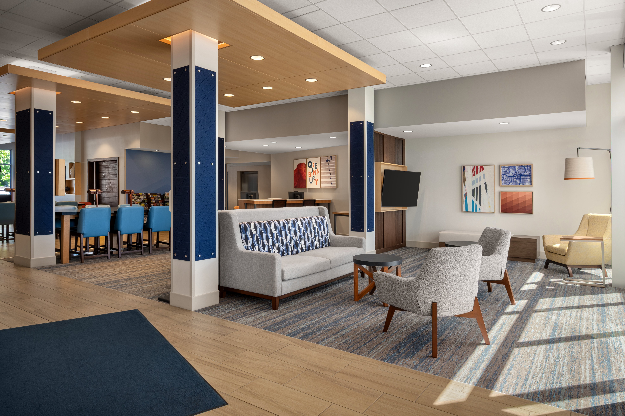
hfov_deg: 78.6
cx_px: 312
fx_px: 382
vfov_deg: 57.2
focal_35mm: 22
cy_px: 208
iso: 100
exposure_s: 1/160
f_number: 10
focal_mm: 22
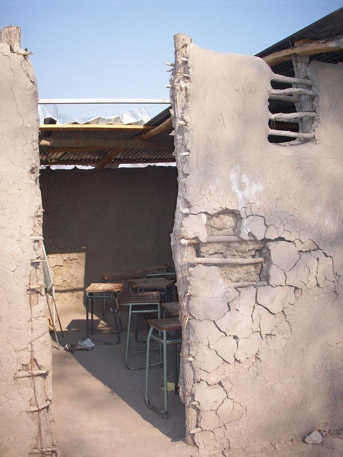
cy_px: 228
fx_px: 489
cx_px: 172
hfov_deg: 38.7
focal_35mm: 37
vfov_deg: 50.1
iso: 80
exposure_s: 1/721
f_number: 2.8
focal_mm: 6.2
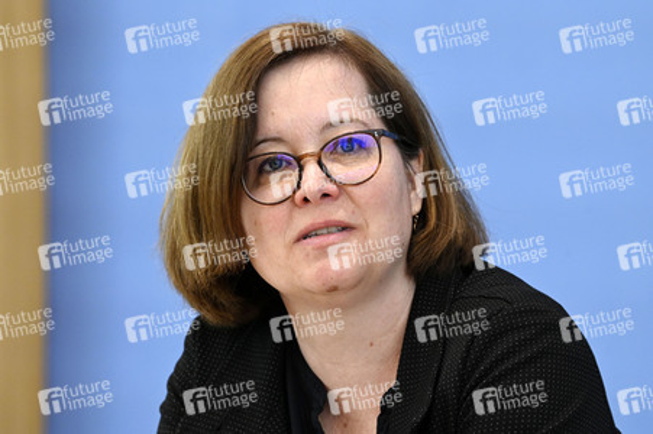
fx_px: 3625
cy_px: 217
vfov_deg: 6.9
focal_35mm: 200
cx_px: 326
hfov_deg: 10.3
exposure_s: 1/500
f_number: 7.1
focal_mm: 200
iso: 3200
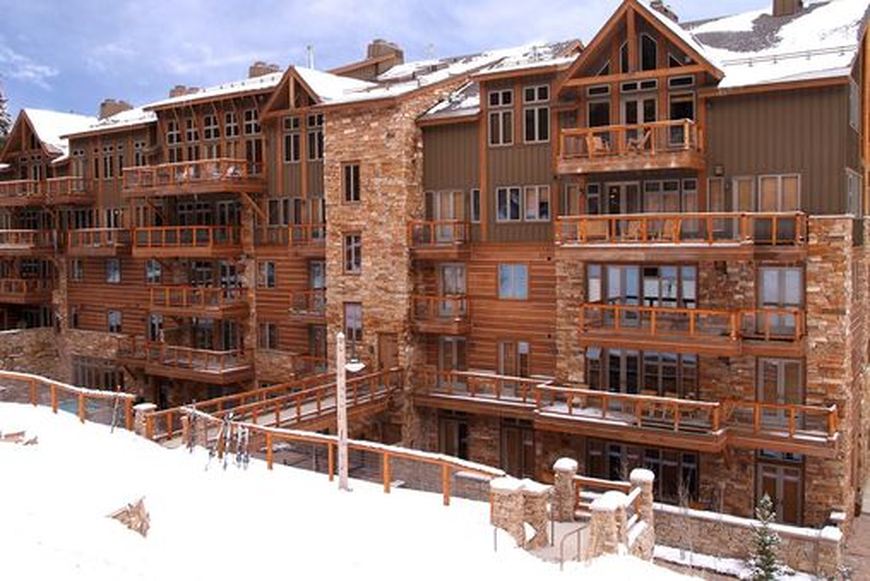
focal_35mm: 30
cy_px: 290
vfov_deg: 43.6
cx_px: 435
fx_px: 725
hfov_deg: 61.9
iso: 200
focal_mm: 20
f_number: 5.6
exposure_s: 1/125
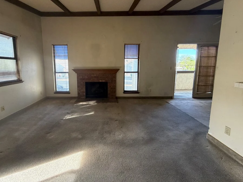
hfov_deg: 94.1
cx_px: 108
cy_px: 79
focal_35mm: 16
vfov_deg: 77.7
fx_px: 112
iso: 320
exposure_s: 1/121
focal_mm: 2.22
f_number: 2.2
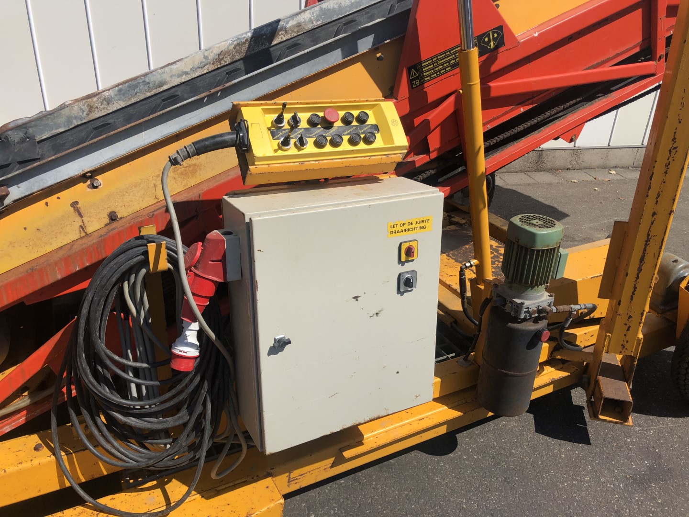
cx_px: 344
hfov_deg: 63.4
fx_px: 557
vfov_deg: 49.7
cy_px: 258
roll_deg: -0.8
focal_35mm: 28
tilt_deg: -26.0
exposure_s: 1/2667
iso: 20
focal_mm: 4
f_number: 1.8
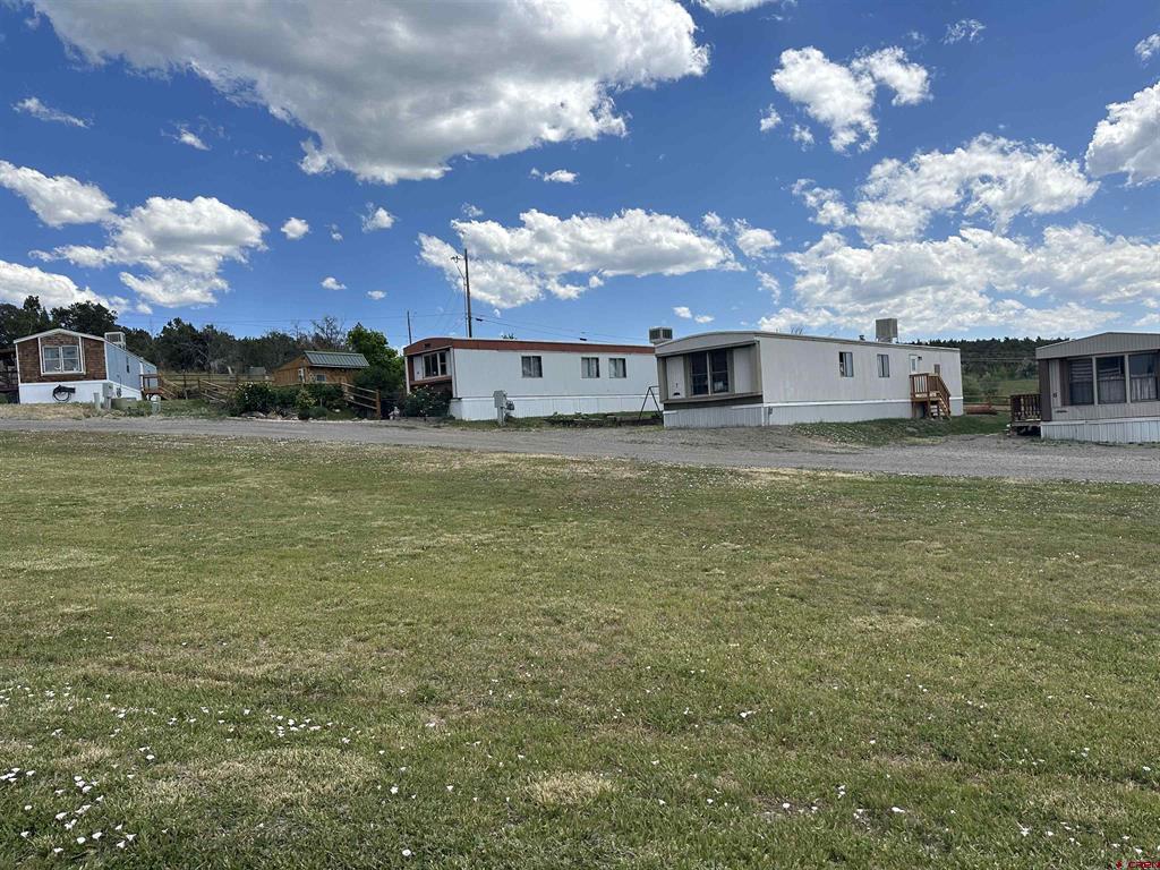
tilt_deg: -1.8
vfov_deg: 56.8
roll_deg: +3.7
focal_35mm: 24
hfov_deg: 71.6
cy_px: 435
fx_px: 804
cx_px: 580
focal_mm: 6.86
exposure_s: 1/5263
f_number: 1.78
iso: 80
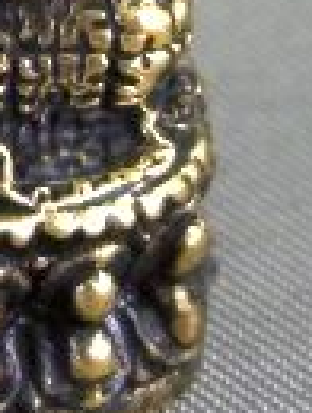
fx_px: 2096
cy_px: -315
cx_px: -175
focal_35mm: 175
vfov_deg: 10.6
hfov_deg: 8.3
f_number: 2.8
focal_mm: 7.9
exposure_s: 1/80
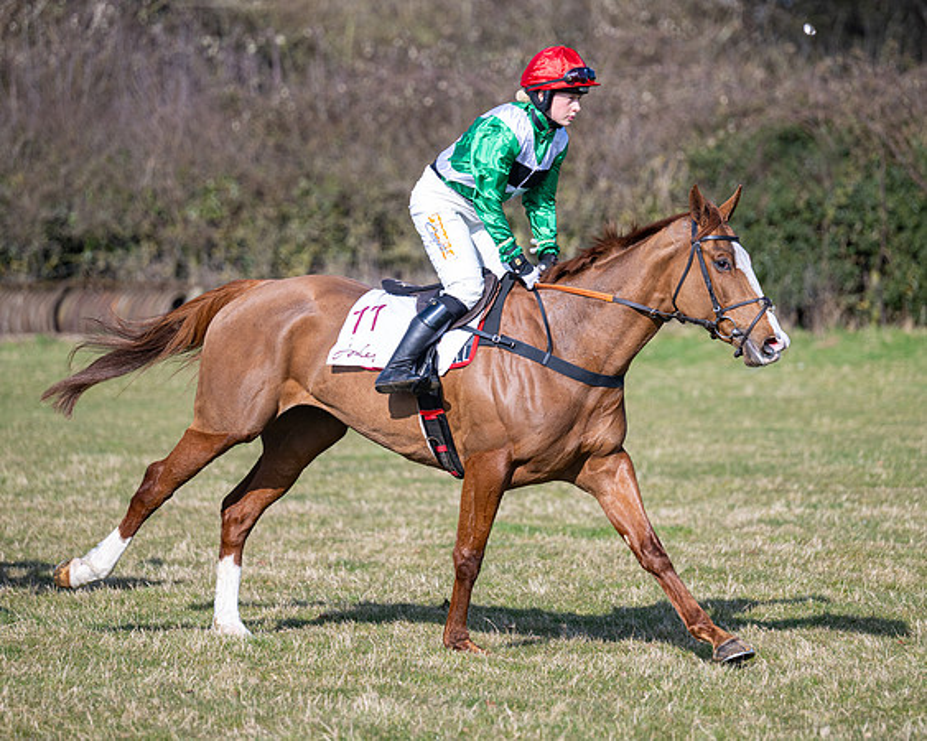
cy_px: 347
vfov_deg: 6.5
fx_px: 6509
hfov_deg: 8.1
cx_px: 443
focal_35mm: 237
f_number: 2.8
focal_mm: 170
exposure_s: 1/3200
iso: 200
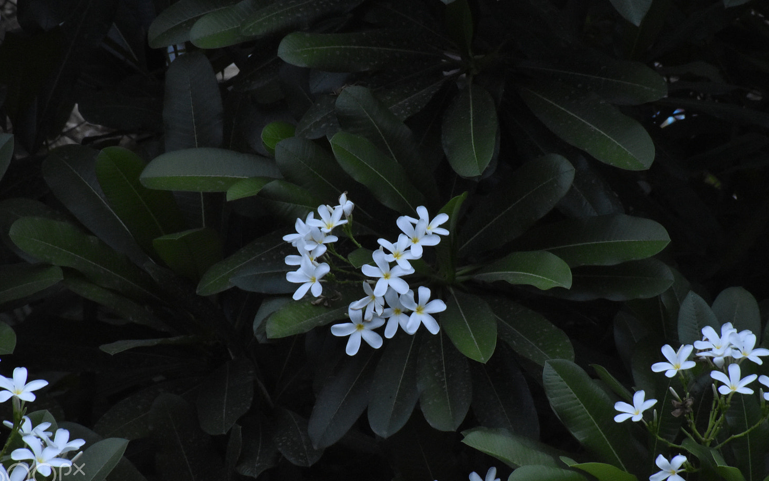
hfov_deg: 4.2
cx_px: 373
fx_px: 10438
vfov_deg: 2.6
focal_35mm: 498
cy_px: 265
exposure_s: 1/20
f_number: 20
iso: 4000
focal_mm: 300
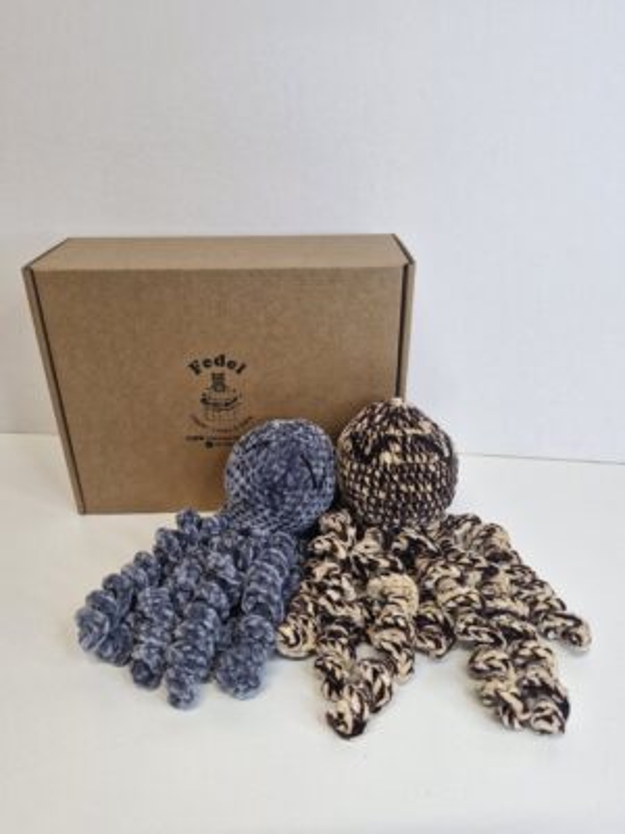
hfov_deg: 58.9
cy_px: 417
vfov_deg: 73.9
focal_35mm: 23
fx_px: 554
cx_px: 312
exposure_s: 1/100
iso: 125
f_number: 1.8
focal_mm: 5.54
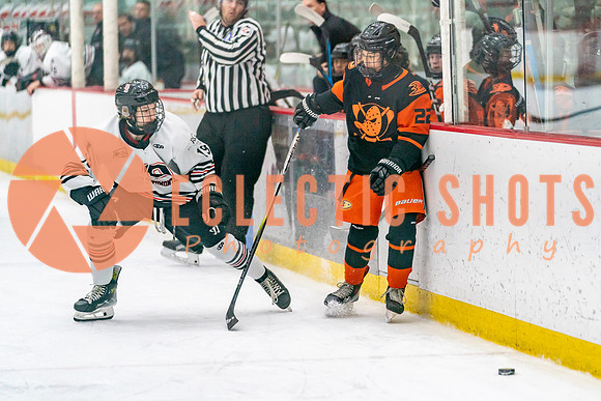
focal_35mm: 174
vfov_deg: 7.9
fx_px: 2907
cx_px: 354
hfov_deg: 11.8
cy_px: 236
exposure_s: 1/1250
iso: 3200
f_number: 2.8
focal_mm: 146
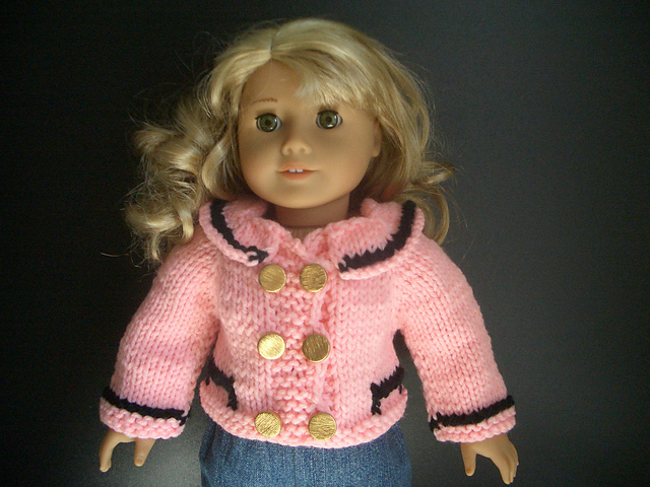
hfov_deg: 52.6
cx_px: 325
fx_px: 657
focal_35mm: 35
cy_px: 244
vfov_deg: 40.7
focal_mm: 5.8
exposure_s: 1/125
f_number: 2.6
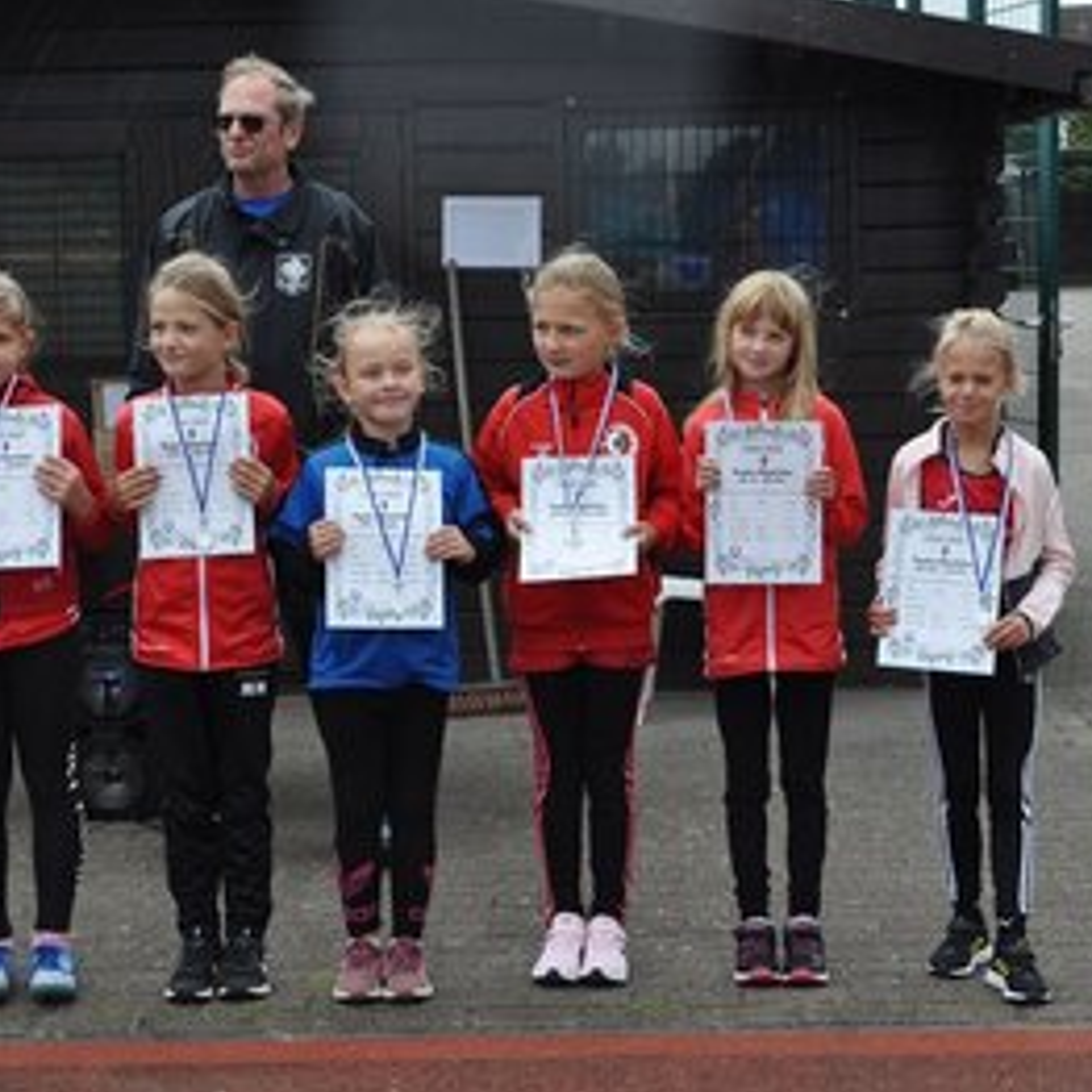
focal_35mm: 74
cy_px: 546
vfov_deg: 23.4
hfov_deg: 23.4
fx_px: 2641
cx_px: 525
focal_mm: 38
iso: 200
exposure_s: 1/100
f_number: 10
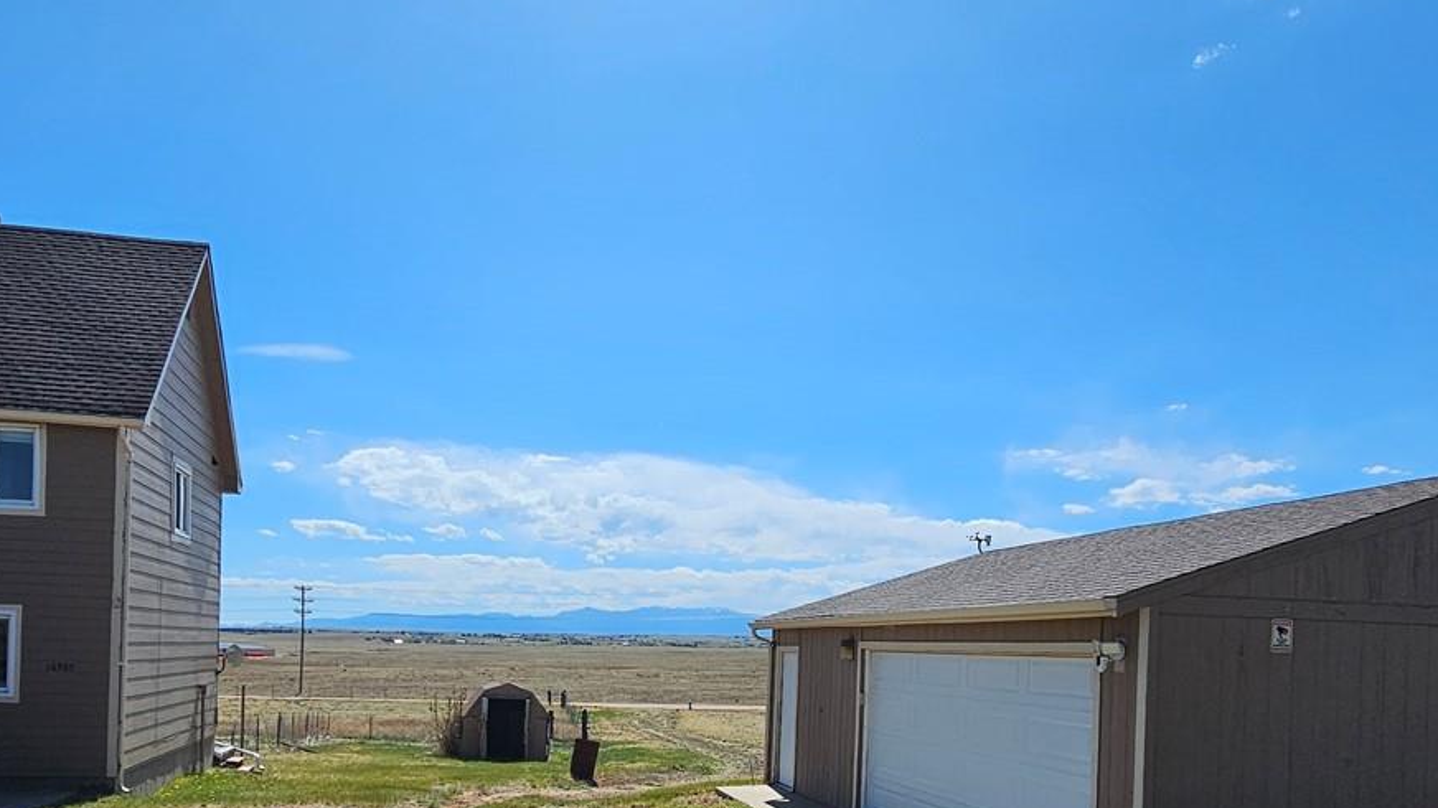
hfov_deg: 71.7
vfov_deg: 42.2
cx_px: 650
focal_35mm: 26
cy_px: 660
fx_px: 991
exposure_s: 1/3829
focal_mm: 2.2
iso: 50
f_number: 2.2
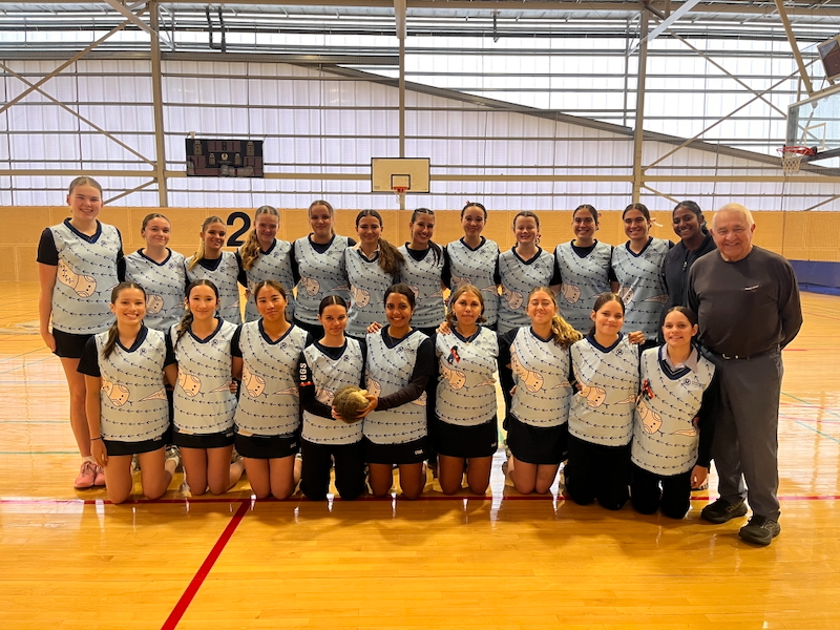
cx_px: 420
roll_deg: -0.5
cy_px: 315
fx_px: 631
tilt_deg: -7.7
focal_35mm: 26
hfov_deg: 67.3
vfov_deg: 53.1
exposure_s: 1/50
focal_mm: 5.1
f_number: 1.6
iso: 80
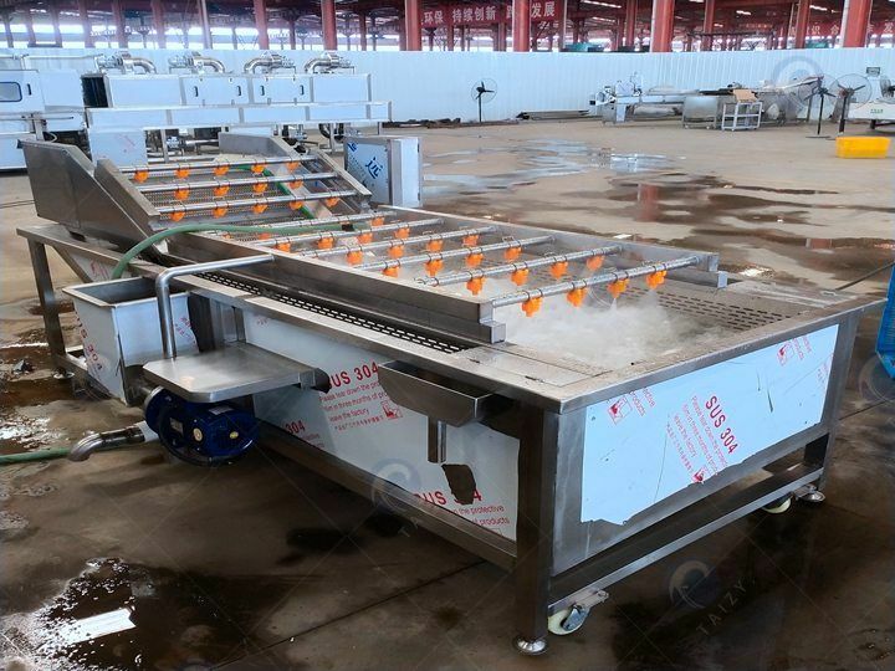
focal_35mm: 31
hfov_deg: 58.4
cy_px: 336
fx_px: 802
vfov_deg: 45.4
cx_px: 448
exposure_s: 1/100
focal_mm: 4.05
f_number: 1.78
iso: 179
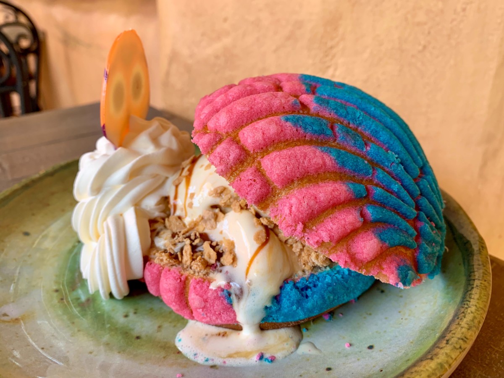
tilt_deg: -25.8
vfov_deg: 53.1
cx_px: 252
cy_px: 189
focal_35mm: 26
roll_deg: +0.1
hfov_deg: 67.3
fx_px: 379
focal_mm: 4.25
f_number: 1.8
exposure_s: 1/121
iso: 50
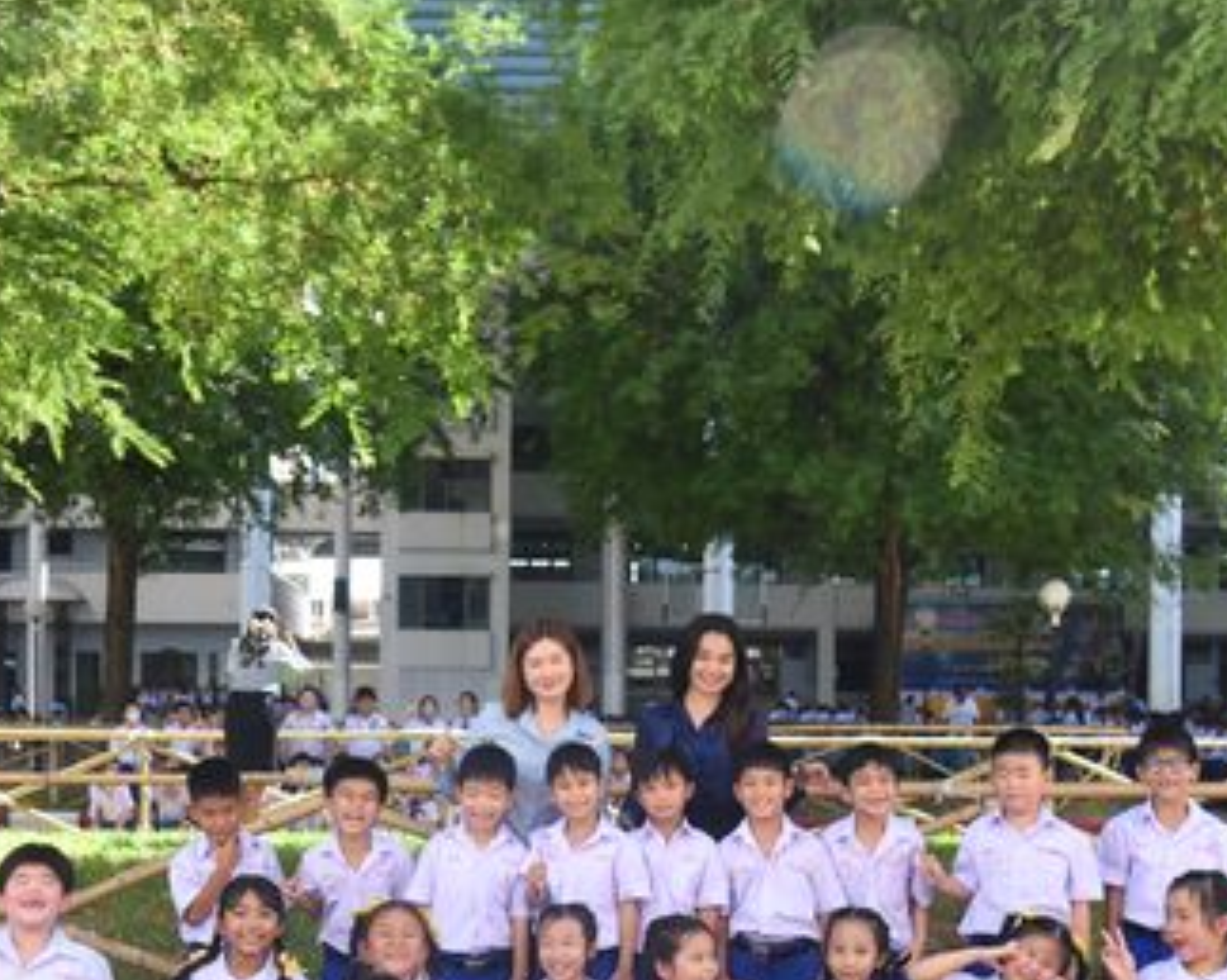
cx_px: 534
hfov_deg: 39.5
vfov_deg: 31.8
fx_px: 1706
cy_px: 665
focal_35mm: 47
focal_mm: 27
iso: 1000
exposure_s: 1/1250
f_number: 4
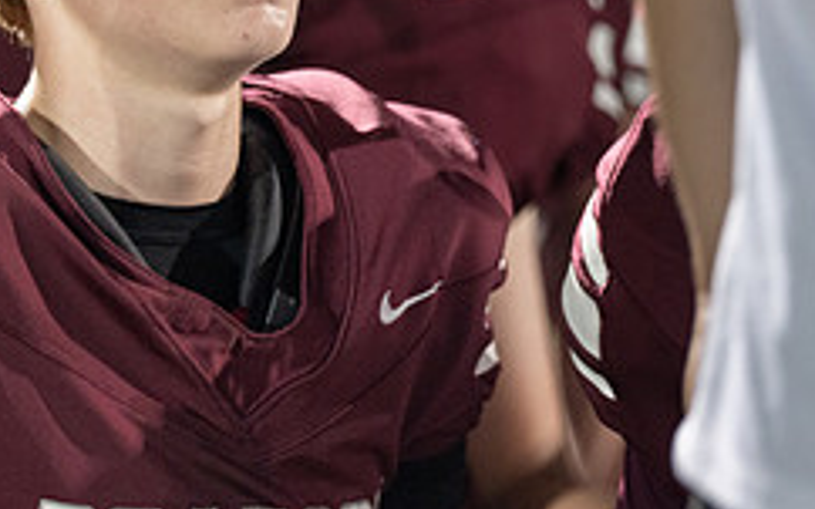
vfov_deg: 3.3
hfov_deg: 5.2
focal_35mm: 400
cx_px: 94
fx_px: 8880
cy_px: 88
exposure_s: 1/320
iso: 1600
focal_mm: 153
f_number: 2.8
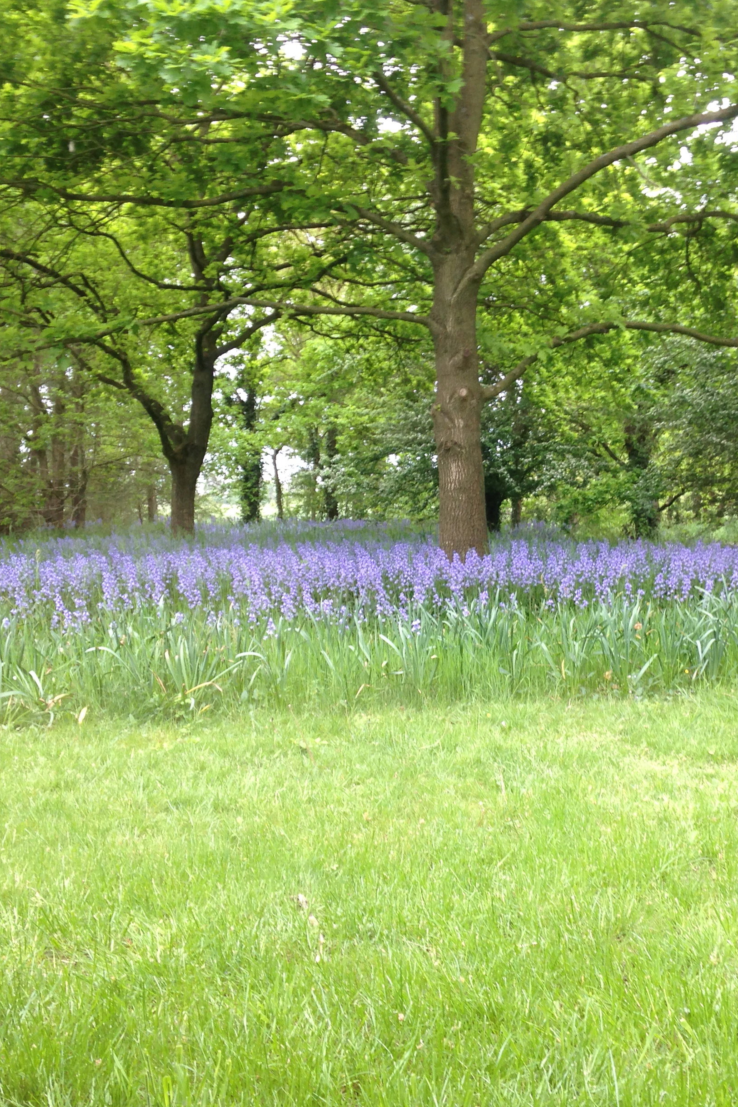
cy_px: 554
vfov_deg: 42.7
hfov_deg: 29.0
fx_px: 1414
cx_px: 507
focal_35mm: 46
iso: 50
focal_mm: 4.12
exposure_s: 1/30
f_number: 2.4
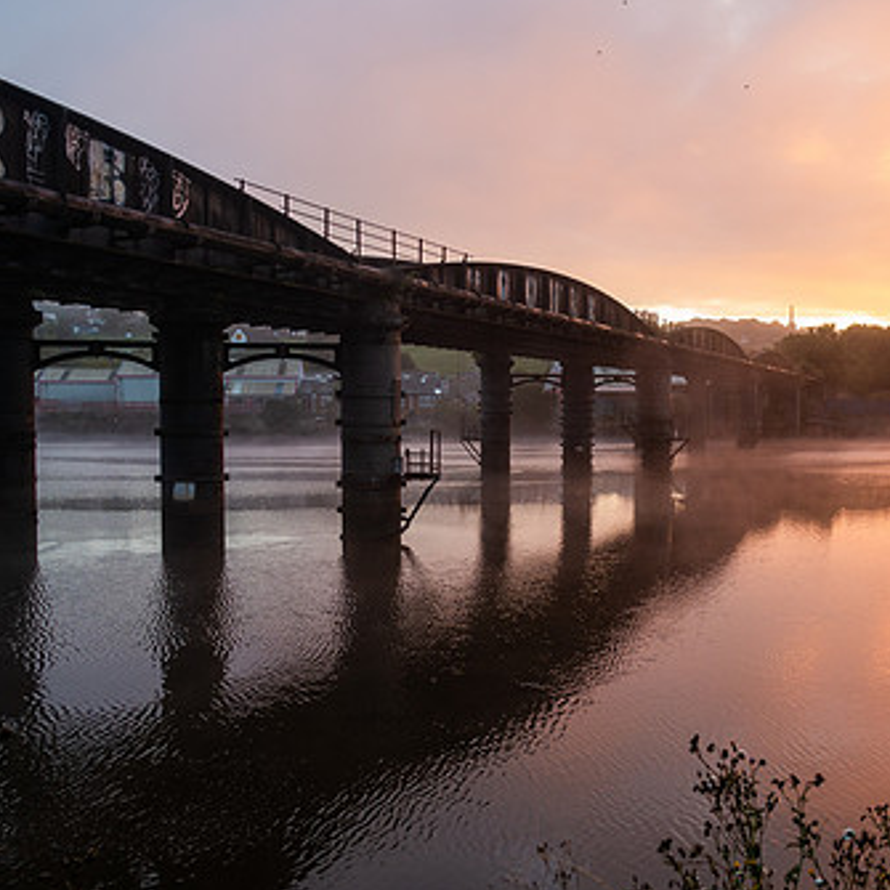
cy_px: 461
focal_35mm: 36
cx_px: 513
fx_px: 1047
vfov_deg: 46.0
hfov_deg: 45.9
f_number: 2.8
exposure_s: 1/60
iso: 125
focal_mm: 8.8
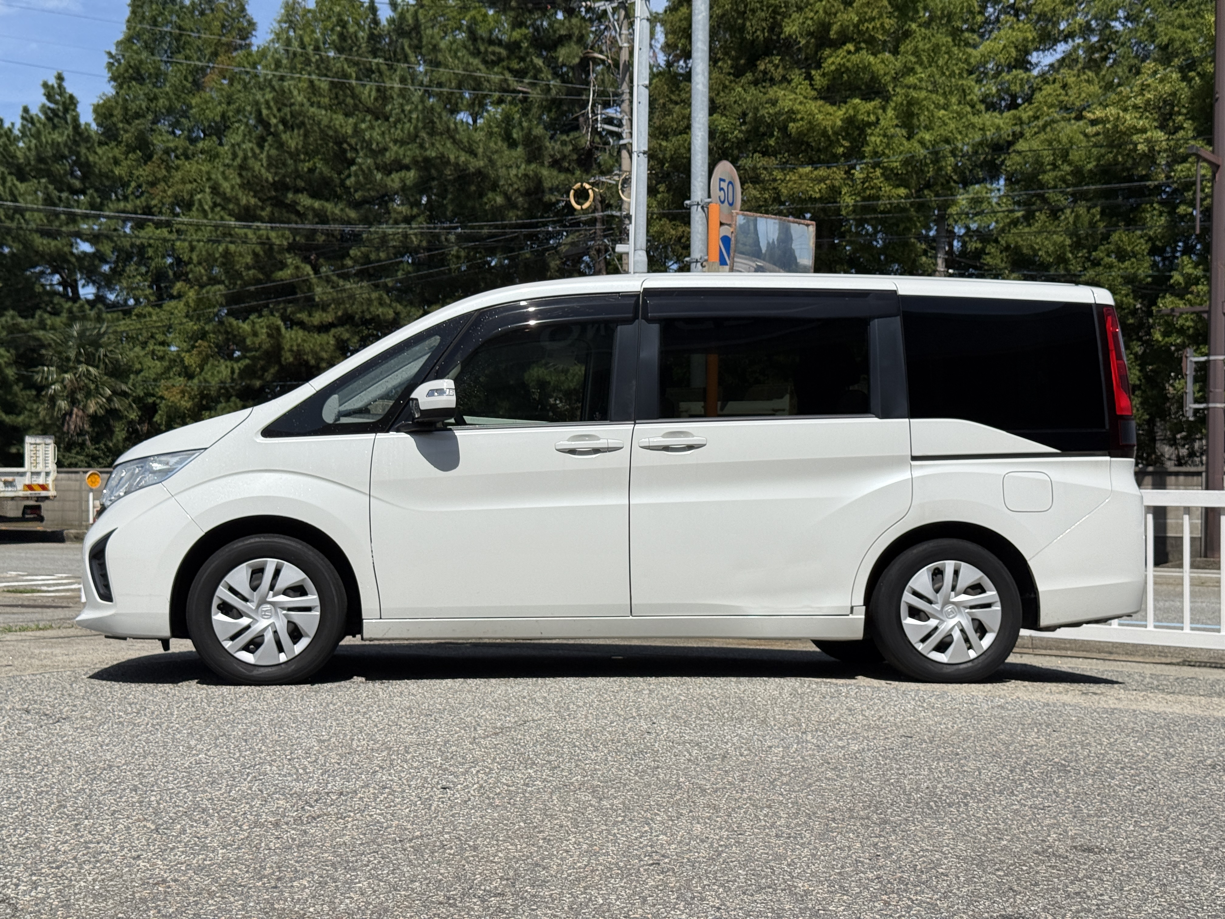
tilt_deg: +1.6
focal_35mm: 48
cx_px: 612
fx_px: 1699
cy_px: 460
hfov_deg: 39.7
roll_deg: -1.1
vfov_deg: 30.3
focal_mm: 6.76
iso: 80
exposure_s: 1/11364
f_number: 1.78
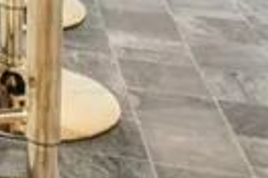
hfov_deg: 11.3
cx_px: -432
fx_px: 1048
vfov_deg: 8.0
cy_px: -399
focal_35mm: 141
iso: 1000
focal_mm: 18
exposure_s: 1/10
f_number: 8
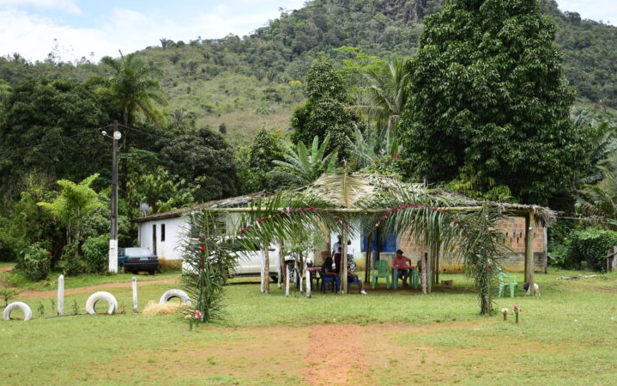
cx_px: 346
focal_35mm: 61
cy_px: 173
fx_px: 1025
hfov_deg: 33.4
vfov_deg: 21.3
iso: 800
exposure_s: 1/3200
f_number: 4.2
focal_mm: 28
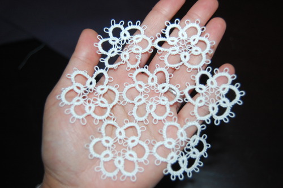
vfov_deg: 31.8
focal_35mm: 42
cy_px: 94
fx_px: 330
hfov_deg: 46.5
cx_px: 142
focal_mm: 28
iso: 280
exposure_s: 1/60
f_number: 4.2
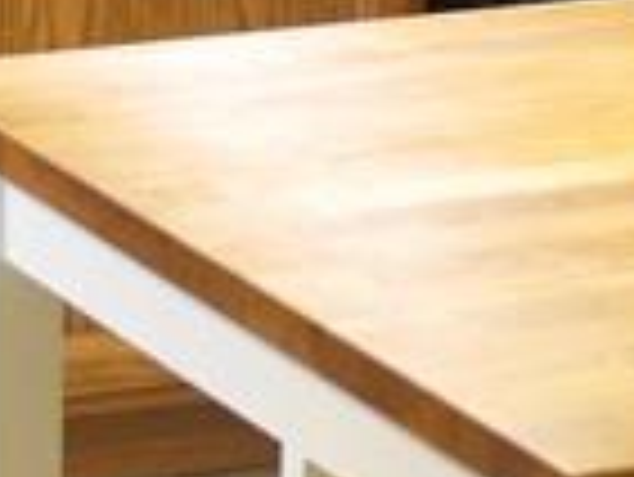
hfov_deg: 6.8
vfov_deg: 5.1
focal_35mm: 291
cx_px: 49
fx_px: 5334
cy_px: -225
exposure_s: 1/60
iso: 1600
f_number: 1.7
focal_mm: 20
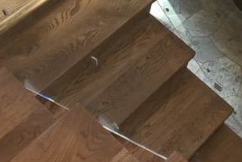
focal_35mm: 99
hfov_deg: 20.6
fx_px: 666
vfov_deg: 13.0
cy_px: -92
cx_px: 145
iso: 25
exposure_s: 1/30
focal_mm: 4
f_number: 1.8
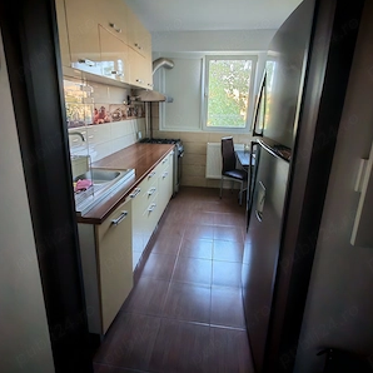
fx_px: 232
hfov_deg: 77.7
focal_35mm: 19
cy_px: 164
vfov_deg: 77.4
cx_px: 186
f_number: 2.2
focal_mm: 1.96
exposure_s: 1/14
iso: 320
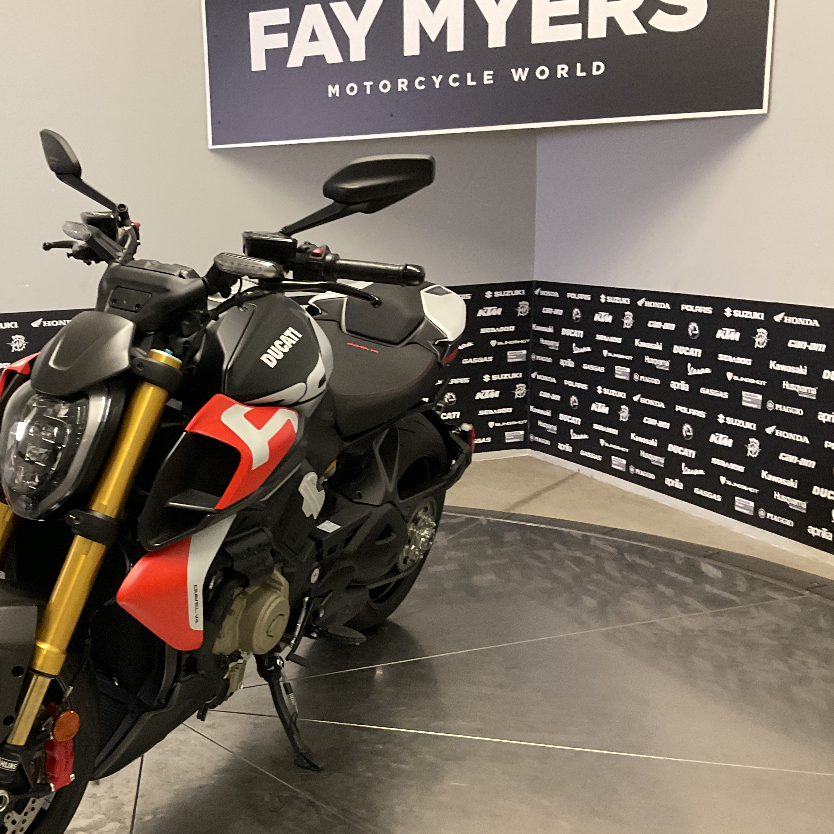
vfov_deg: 39.0
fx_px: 1172
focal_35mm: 43
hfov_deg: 38.5
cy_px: 510
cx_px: 248
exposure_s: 1/40
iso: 200
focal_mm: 3
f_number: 1.8
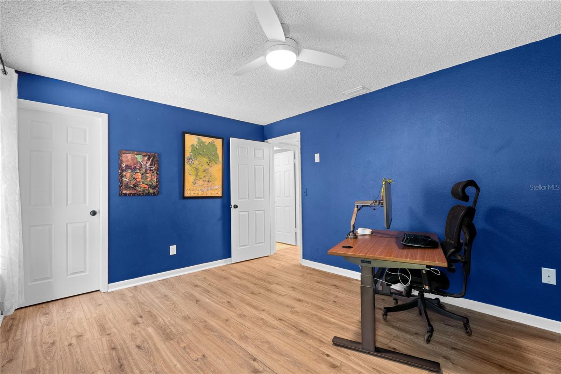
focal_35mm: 16
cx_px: 280
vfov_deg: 73.7
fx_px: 249
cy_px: 187
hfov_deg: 96.7
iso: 250
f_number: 9
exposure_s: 2.5
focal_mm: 16
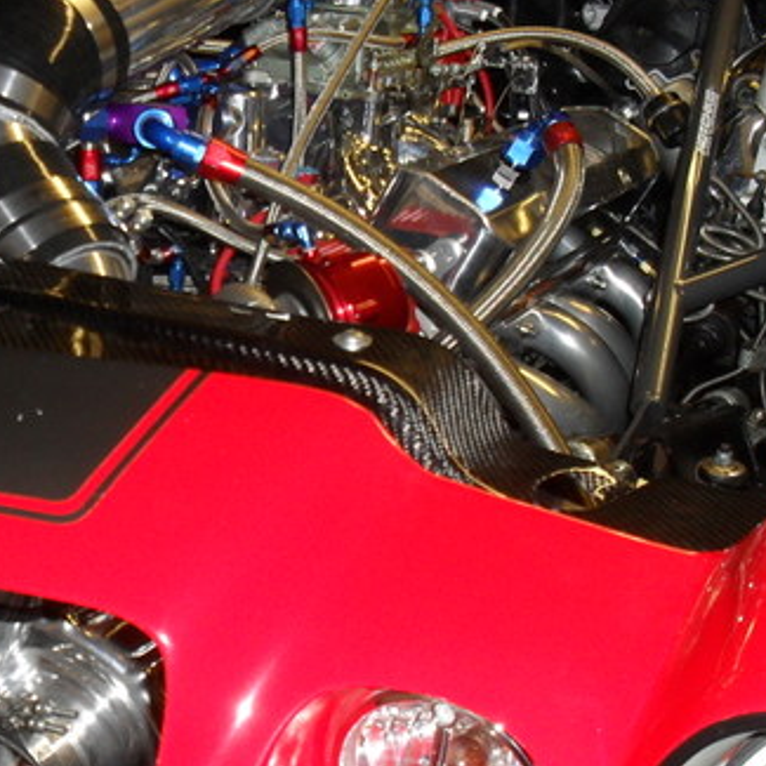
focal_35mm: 61
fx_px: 1527
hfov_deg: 27.8
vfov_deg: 28.0
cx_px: 193
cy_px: 521
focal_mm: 6.3
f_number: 3.2
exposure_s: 1/45
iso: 200
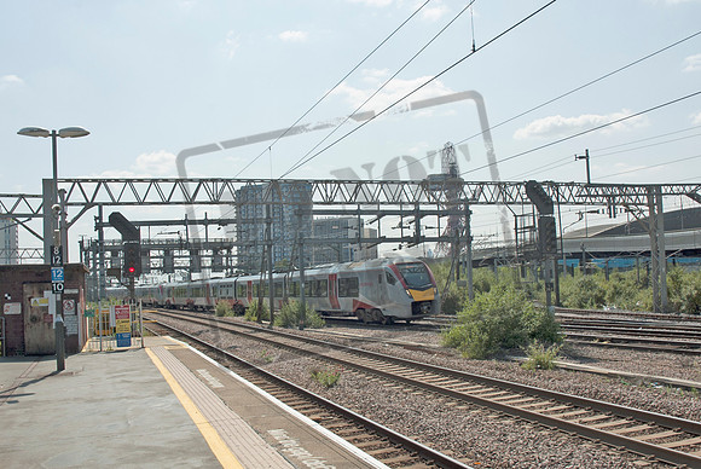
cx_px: 350
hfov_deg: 57.2
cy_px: 234
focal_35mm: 33
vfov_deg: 40.1
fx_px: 643
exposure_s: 1/400
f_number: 10
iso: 200
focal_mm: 22
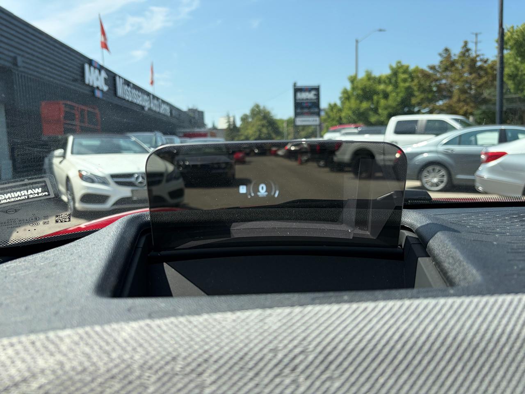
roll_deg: +2.0
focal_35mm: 26
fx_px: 394
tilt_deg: -7.3
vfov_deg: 53.1
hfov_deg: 67.3
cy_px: 197
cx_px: 262
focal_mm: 5.96
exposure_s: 1/2141
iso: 50
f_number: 1.6
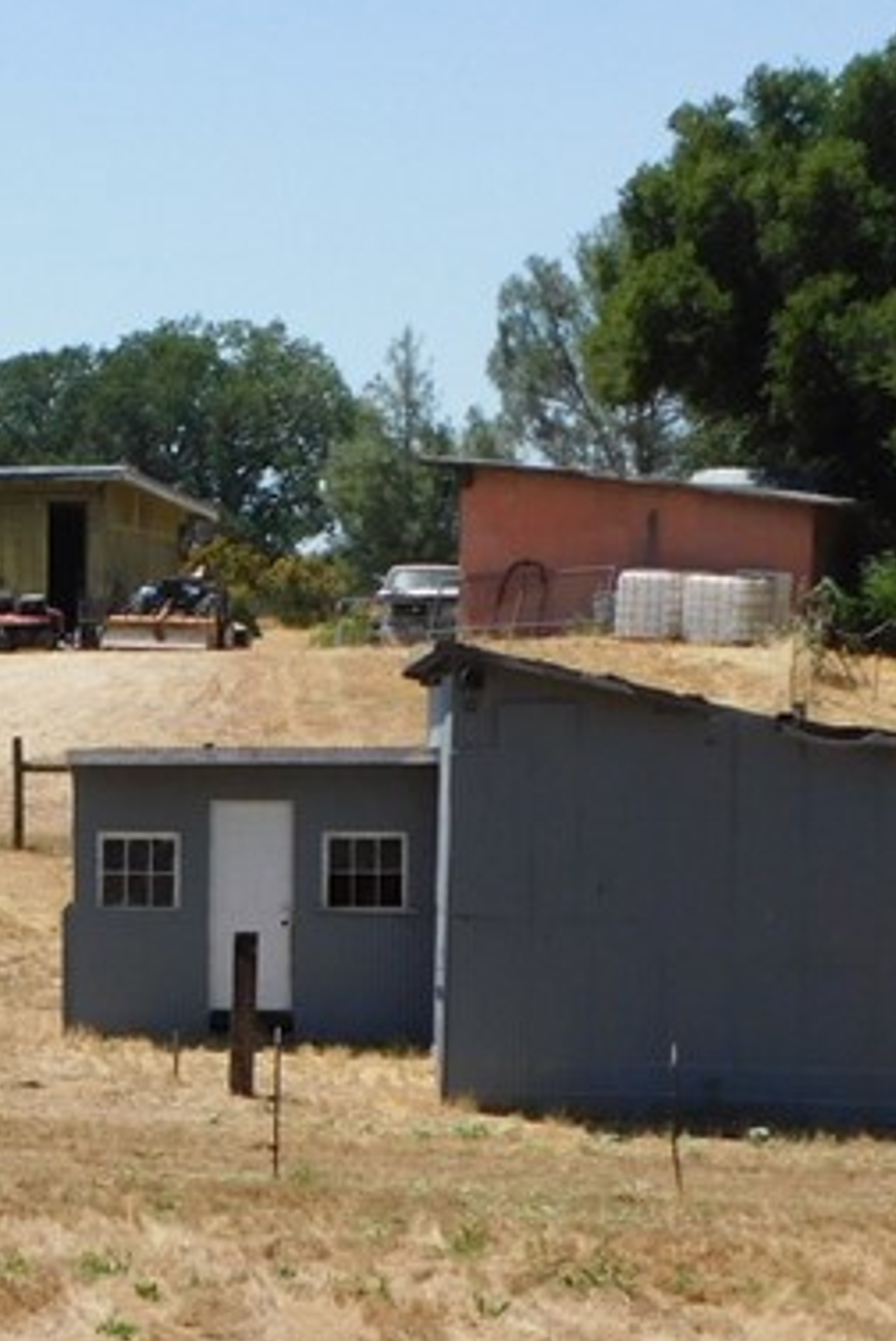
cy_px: 935
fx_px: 4732
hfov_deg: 10.1
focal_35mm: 127
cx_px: -804
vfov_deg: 16.1
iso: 125
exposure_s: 1/1000
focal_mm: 8
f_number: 3.7
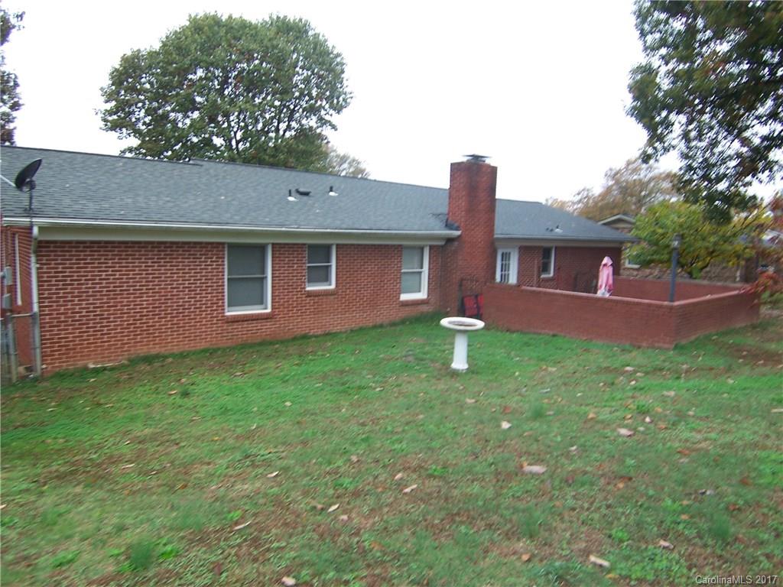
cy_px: 294
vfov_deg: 58.9
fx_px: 520
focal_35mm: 23
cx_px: 392
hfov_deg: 73.9
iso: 64
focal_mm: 3.8
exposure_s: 1/40
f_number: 2.8
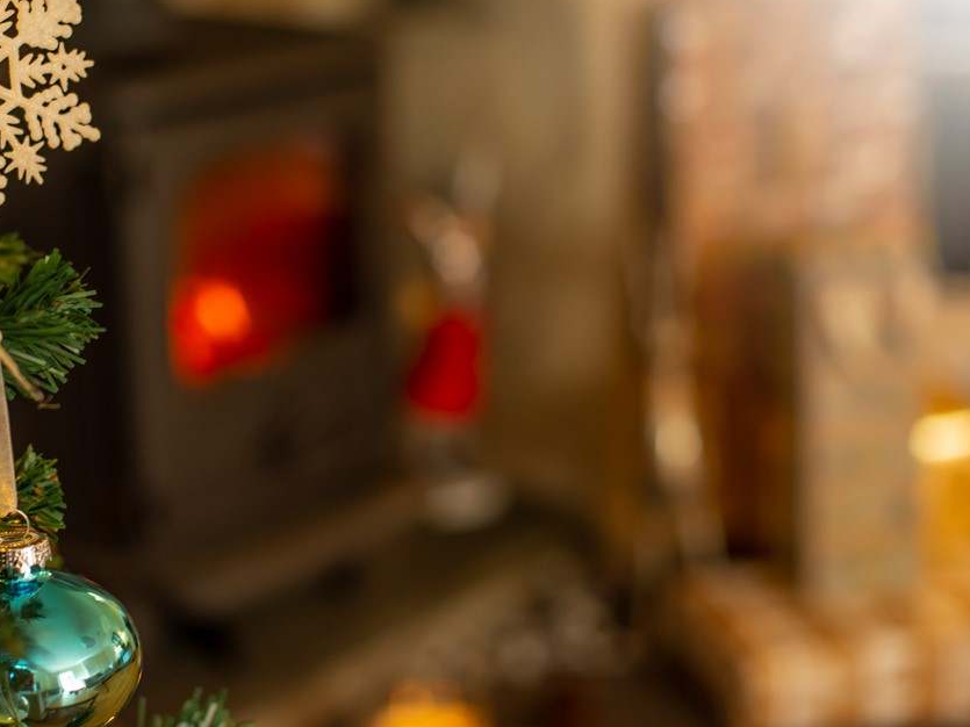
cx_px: 300
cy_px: 265
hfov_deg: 26.8
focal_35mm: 72
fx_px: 2017
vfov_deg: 20.4
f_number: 2.5
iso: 400
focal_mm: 50
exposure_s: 1/25
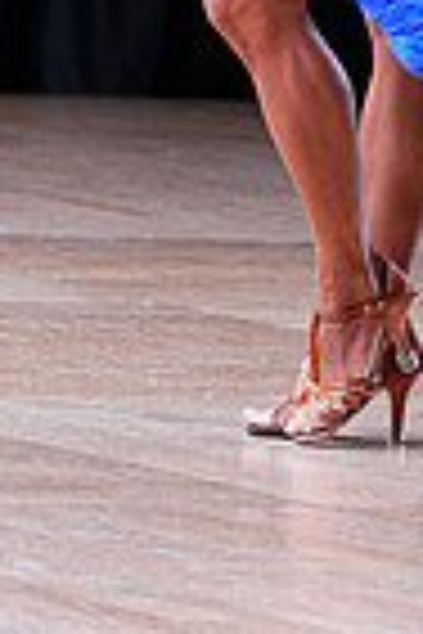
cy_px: -508
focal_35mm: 532
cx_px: 668
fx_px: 9376
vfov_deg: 3.8
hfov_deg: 2.6
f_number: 4
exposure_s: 1/400
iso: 1600
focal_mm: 129
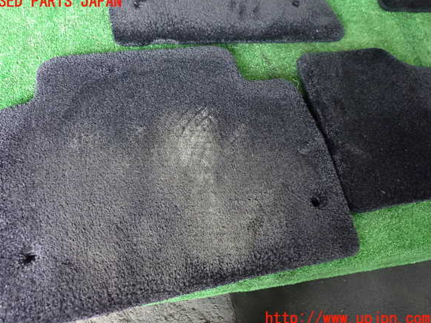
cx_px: 210
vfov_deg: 53.1
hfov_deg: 67.3
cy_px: 160
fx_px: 324
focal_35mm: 26
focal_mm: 4.5
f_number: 2
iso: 1600
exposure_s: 1/80
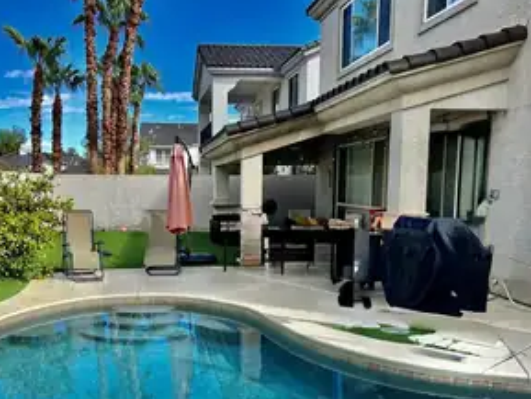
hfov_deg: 51.0
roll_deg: +0.1
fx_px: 552
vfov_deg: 39.3
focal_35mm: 36
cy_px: 257
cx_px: 215
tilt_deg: -9.4
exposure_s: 1/1934
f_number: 1.5
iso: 50
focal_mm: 5.7
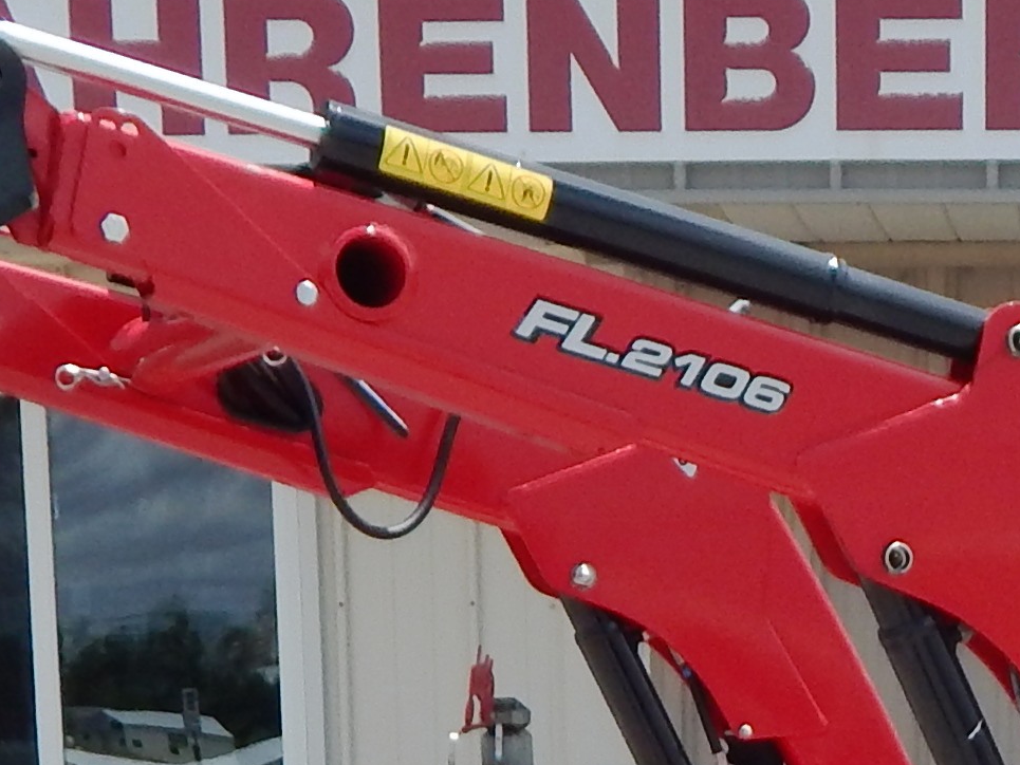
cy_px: 1261
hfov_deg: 18.3
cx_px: 1014
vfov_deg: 13.1
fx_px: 3094
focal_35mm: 105
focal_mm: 4
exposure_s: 1/500
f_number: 6
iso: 125
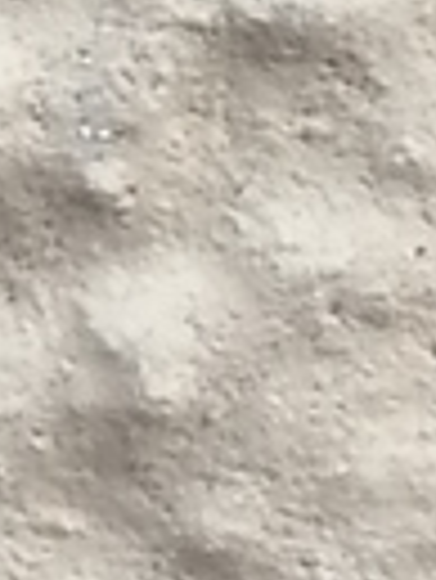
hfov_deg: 2.9
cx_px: 989
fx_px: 8668
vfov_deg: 3.8
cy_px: -589
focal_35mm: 517
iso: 80
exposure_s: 1/50
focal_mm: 3.46
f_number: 1.8
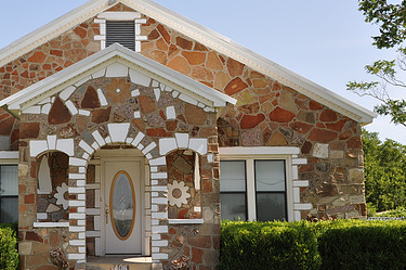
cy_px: 124
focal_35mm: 65
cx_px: 127
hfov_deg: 30.7
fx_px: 732
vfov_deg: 20.9
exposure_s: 1/200
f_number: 7.1
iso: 200
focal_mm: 28
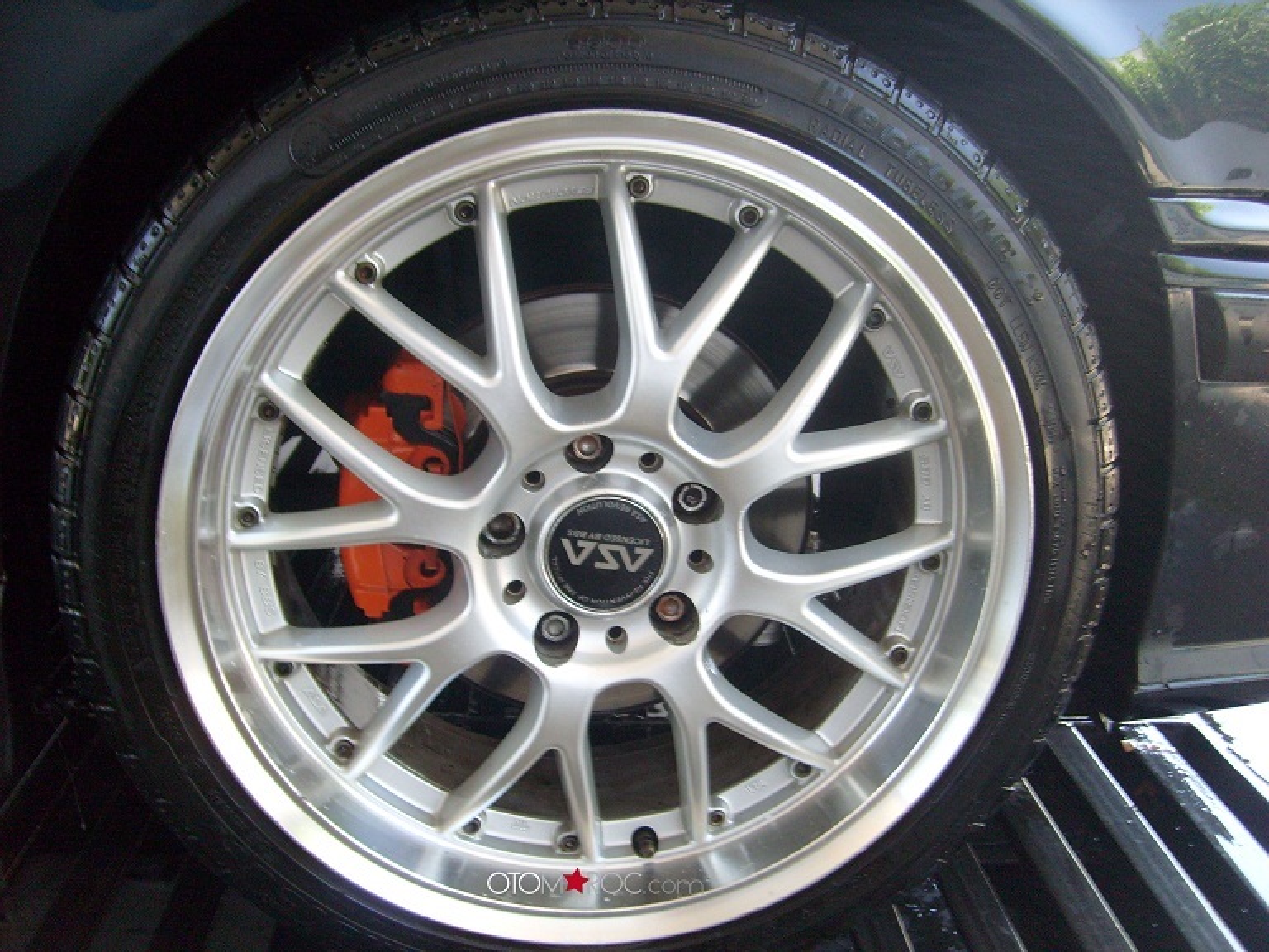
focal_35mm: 35
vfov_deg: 40.7
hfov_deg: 52.6
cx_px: 634
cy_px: 476
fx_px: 1283
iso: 80
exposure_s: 1/45
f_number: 2.8
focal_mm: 5.8
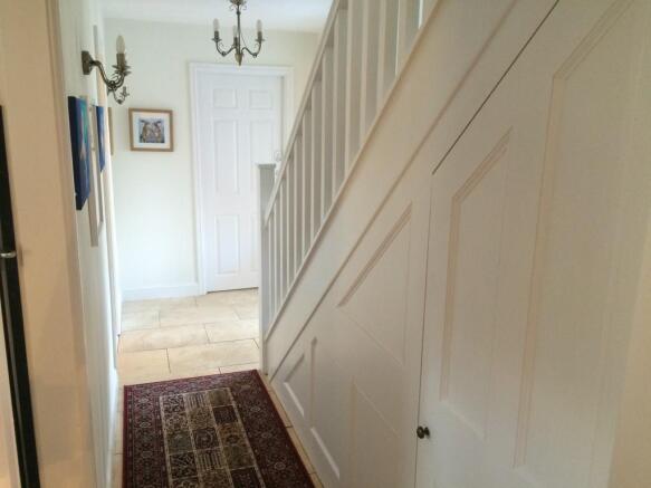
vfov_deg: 48.2
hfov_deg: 61.7
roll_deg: -0.6
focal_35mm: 29
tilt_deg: -13.4
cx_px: 326
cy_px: 244
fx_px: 545
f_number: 2.2
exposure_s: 1/33
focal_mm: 4.15
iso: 250
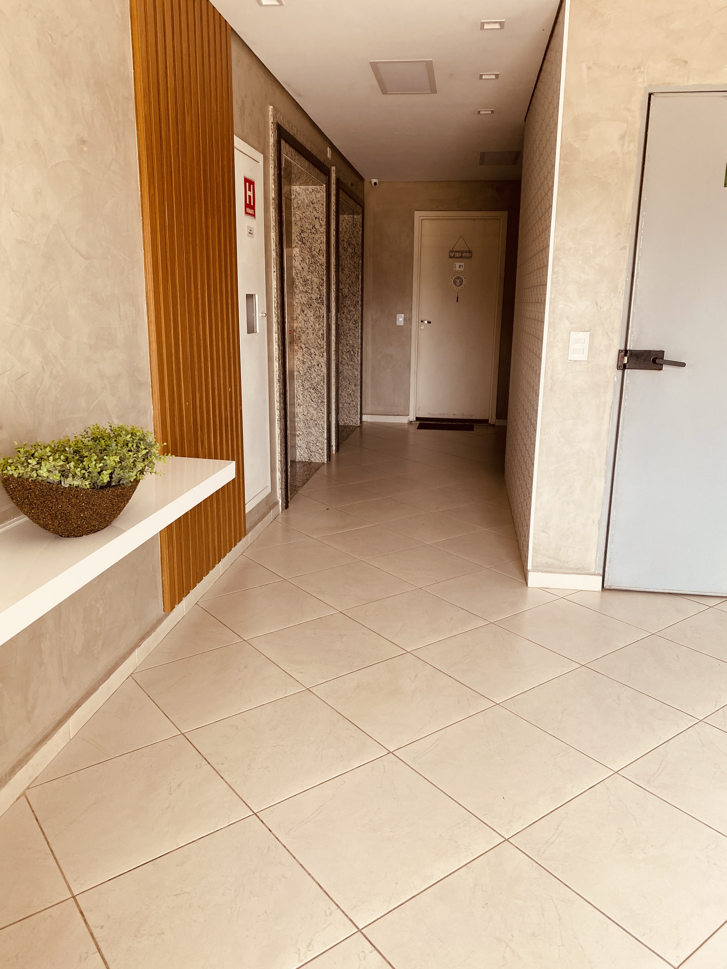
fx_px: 728
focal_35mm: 26
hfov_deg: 53.1
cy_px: 484
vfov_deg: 67.3
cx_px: 364
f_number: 1.8
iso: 80
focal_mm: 4.25
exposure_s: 1/121
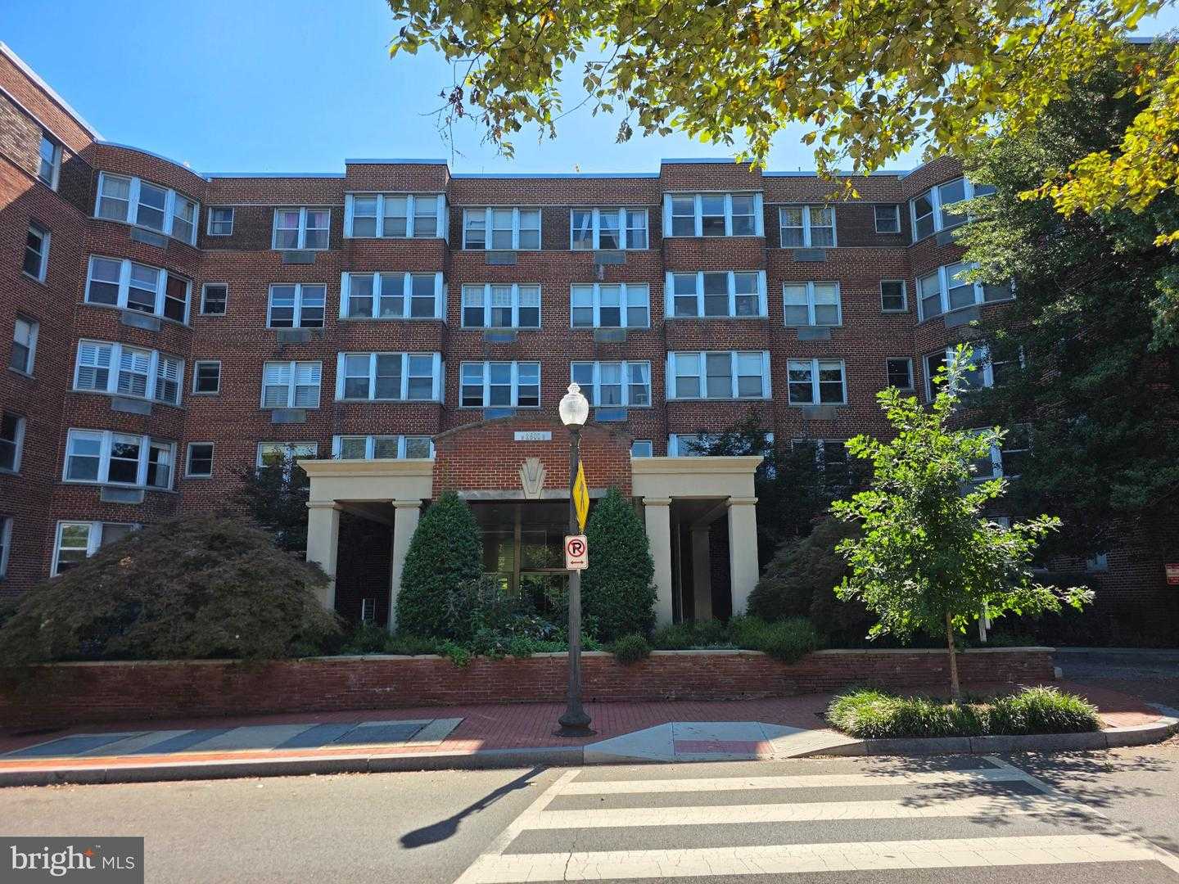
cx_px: 590
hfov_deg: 73.9
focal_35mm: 23
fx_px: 783
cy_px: 442
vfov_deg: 58.9
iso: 80
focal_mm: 6.3
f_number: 1.7
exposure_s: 1/3185
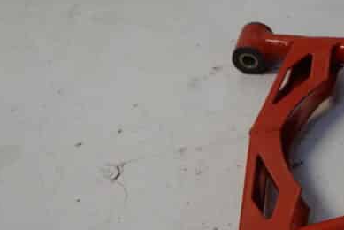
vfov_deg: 19.0
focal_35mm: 71
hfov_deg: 25.3
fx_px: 679
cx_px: 421
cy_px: 185
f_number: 5
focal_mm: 18
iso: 400
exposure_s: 1/60
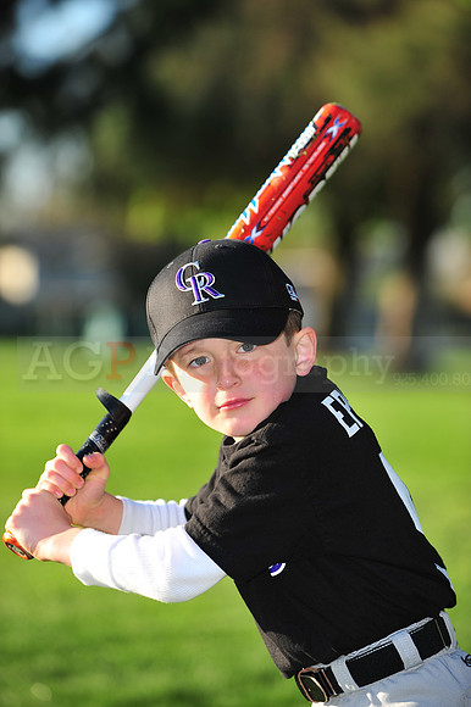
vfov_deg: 13.3
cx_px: 236
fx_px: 3045
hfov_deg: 8.8
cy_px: 354
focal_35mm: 155
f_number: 4.5
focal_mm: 155
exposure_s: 1/800
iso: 200
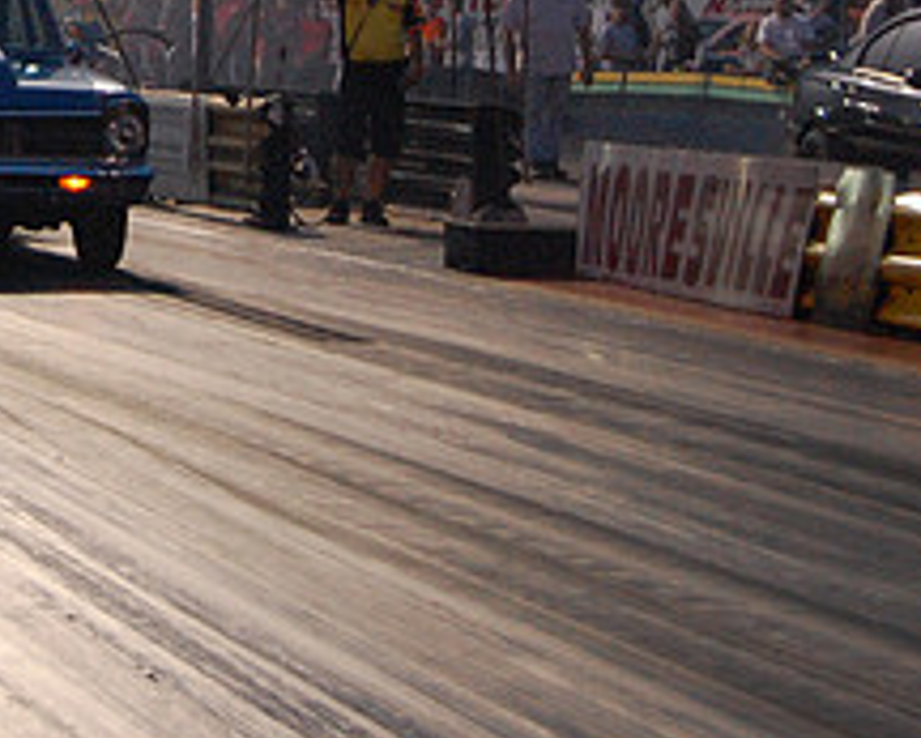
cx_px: -98
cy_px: 21
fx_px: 4745
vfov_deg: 8.8
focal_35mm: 174
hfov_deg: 10.9
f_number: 5.3
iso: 1600
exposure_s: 1/60
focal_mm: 46
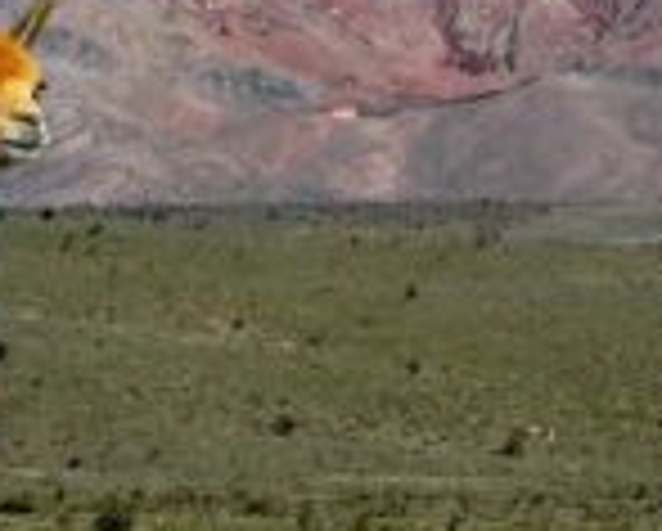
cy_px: -58
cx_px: -135
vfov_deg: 3.8
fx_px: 7935
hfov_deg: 4.8
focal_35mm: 404
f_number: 10
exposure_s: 1/250
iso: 100
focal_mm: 55
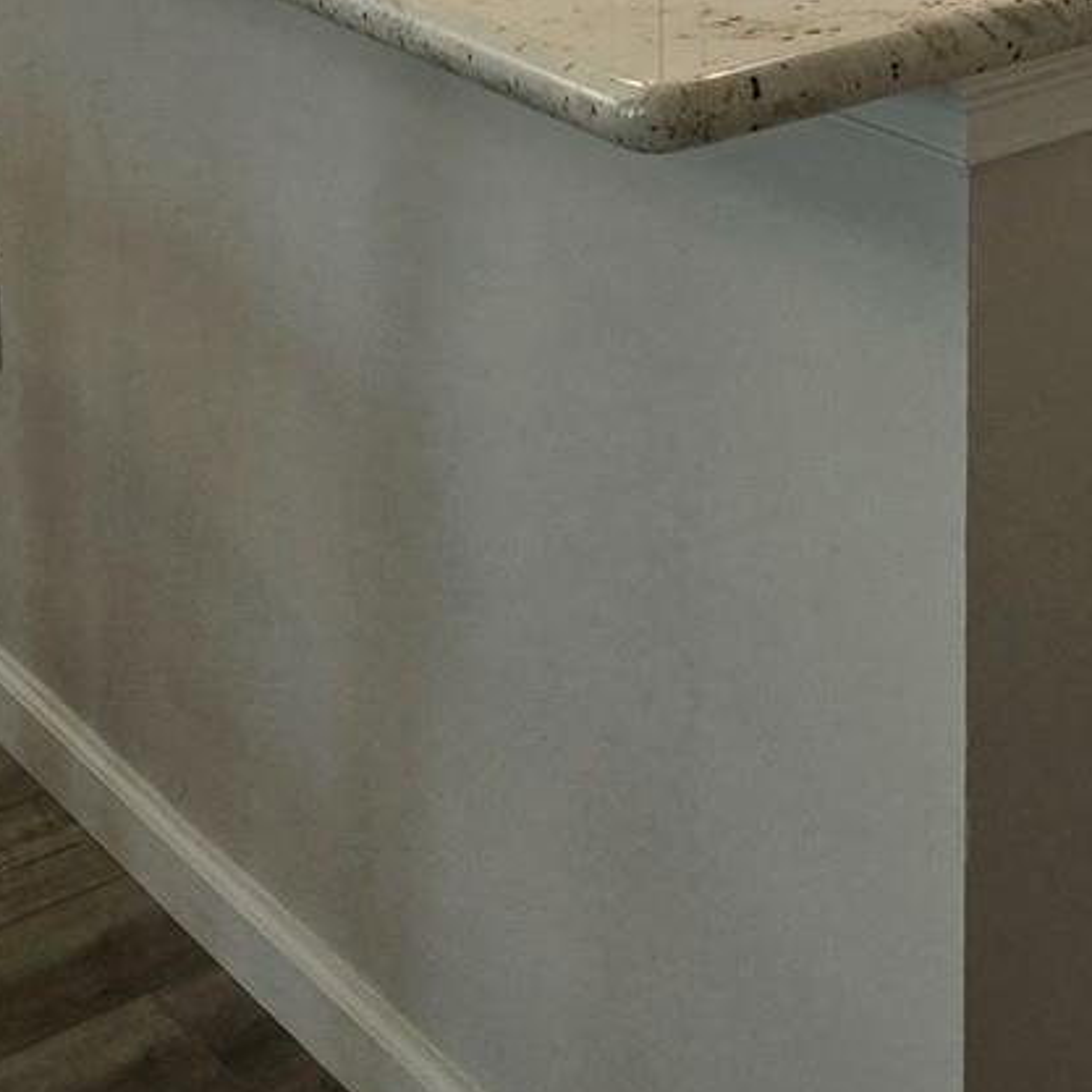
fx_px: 2784
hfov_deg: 21.0
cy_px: -406
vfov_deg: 20.0
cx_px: 1239
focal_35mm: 78
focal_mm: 5.4
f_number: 1.8
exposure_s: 1/120
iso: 50
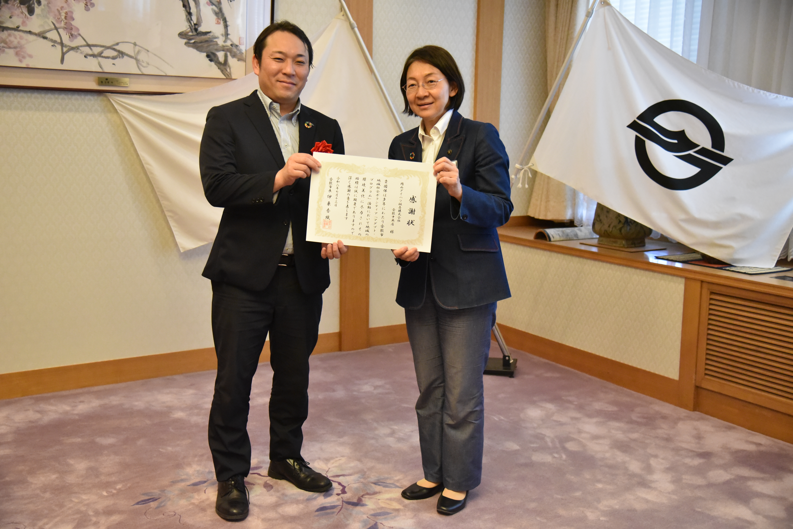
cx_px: 396
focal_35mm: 44
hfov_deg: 44.5
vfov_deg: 30.5
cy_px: 264
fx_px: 970
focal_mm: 44
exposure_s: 1/250
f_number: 4
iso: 9000
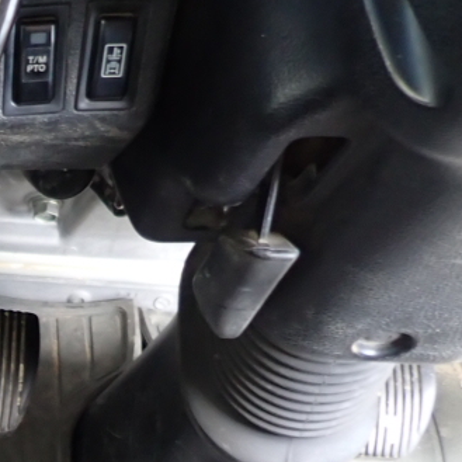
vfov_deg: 19.5
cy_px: 480
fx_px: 1299
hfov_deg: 17.8
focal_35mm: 86
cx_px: -256
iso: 200
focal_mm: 4.5
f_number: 2
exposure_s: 1/80
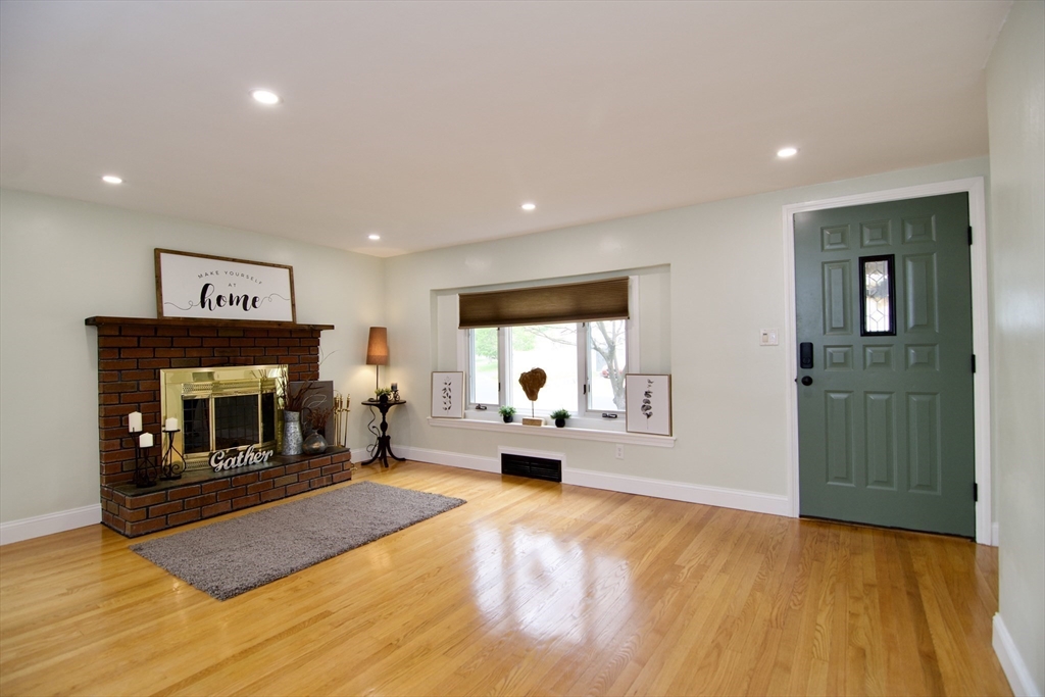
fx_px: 479
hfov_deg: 95.0
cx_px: 522
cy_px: 348
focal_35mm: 16
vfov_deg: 72.1
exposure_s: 1/60
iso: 400
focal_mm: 11
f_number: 4
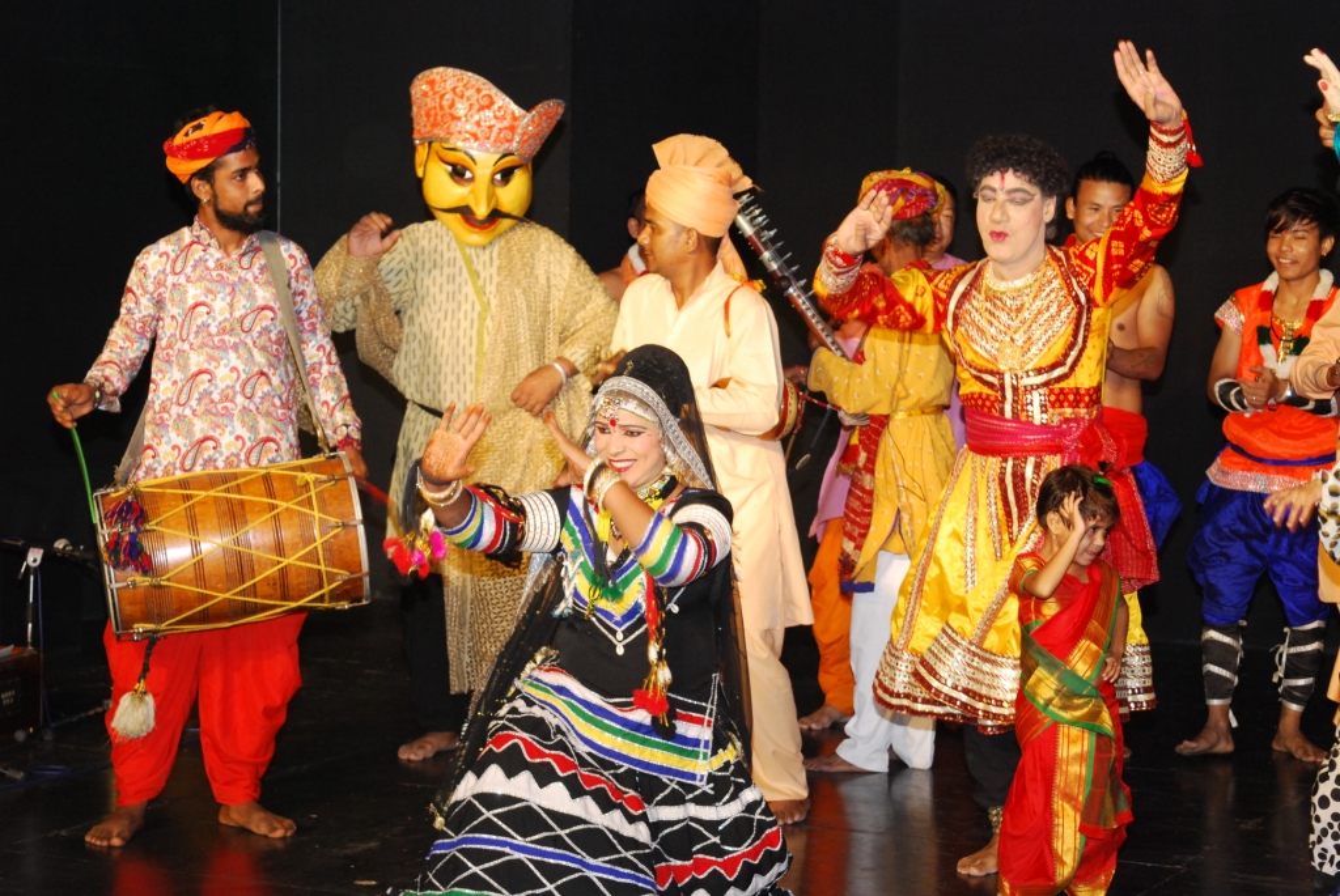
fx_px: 3074
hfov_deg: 24.6
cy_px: 448
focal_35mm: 82
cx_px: 670
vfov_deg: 16.6
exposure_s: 1/80
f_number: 5.6
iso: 800
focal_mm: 55
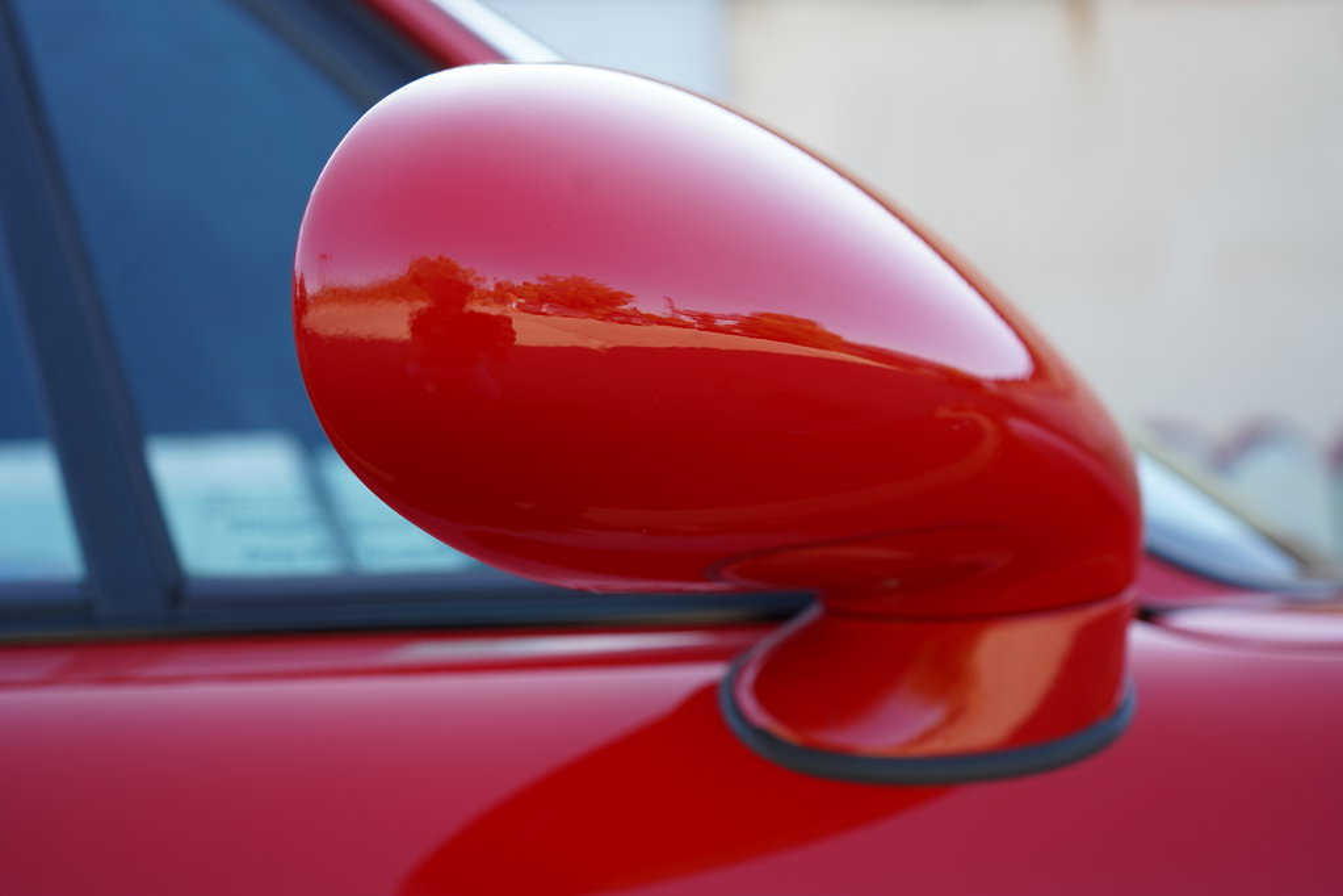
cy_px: 448
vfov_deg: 36.9
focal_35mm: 36
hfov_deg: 53.1
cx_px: 672
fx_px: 1343
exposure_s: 1/80
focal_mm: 36
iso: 100
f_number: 4.5
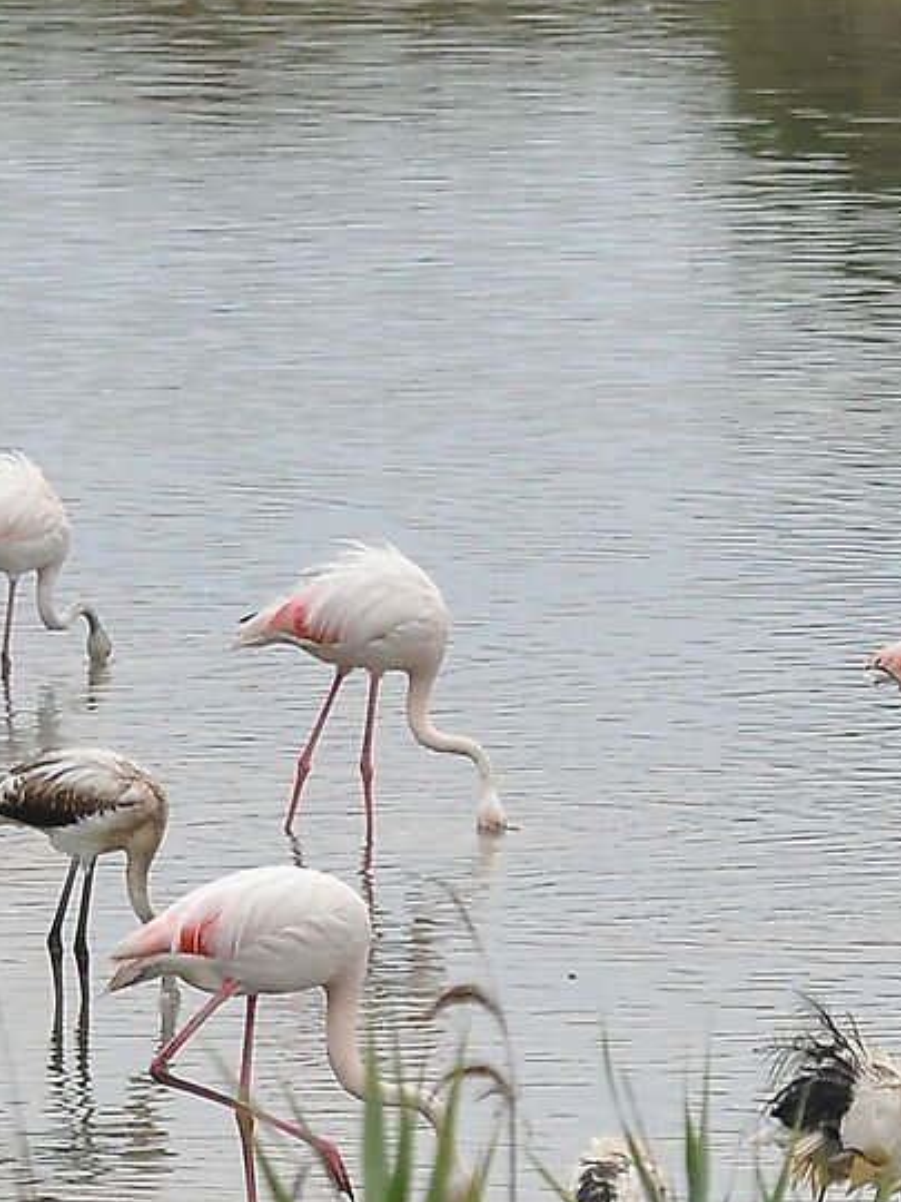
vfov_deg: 3.1
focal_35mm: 640
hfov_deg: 2.3
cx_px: 1130
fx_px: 22211
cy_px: 650
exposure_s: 1/500
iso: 800
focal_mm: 100
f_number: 5.6
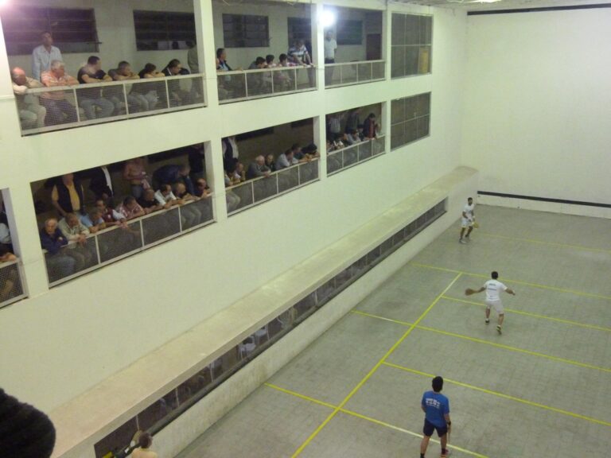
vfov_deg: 44.2
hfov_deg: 56.8
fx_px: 565
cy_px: 229
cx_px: 306
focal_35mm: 32
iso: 800
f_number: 3
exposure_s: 1/50
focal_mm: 5.7
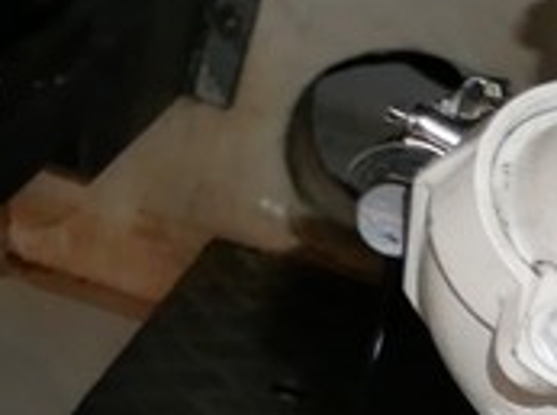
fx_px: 2666
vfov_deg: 8.7
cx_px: -1125
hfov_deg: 9.4
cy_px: -228
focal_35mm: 166
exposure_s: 1/8
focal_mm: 12
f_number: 3.5
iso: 800
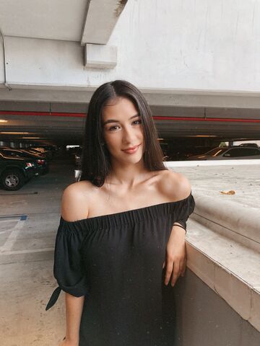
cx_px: 130
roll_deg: +0.0
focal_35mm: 28
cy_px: 173
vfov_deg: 63.4
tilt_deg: -4.8
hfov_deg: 49.7
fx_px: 280
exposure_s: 1/120
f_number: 1.8
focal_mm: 4
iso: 32
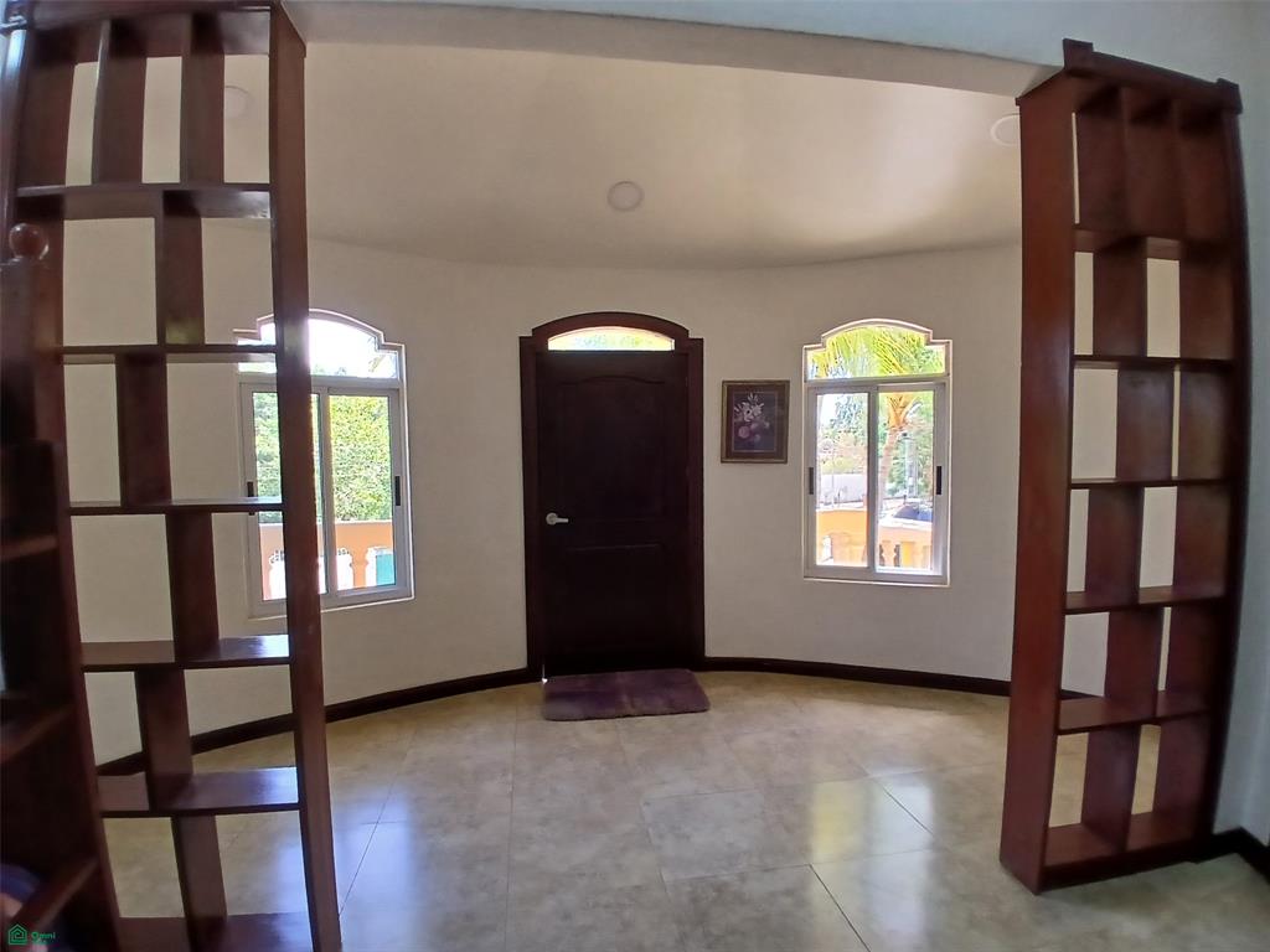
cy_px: 476
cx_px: 635
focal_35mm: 17
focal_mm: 1.4
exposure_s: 1/40
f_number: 2.2
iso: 80
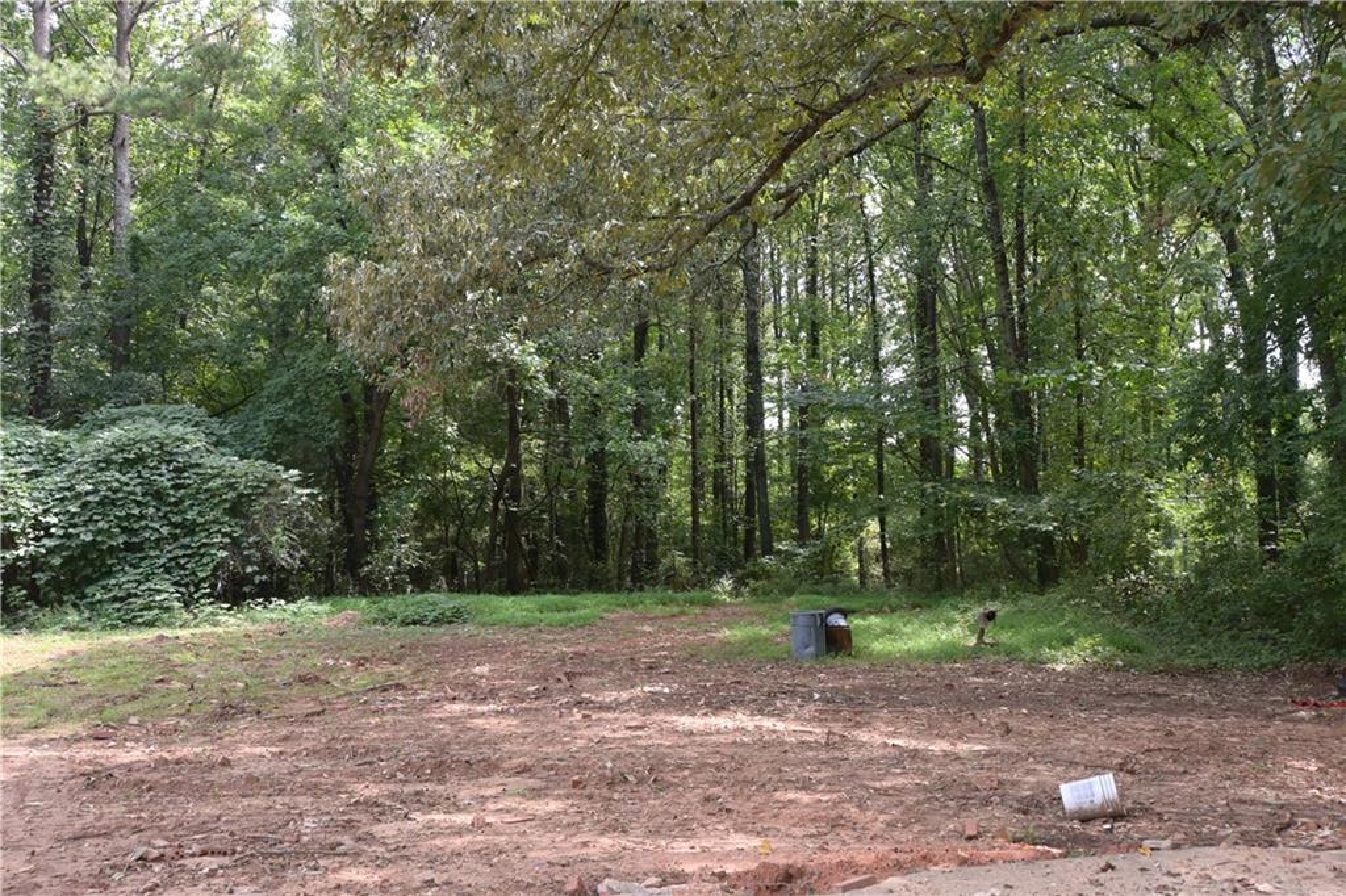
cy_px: 448
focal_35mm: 34
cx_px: 673
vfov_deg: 38.3
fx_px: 1289
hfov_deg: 55.1
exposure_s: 1/200
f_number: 9
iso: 1000
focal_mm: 23
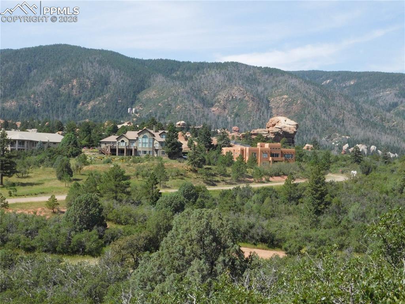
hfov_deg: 32.7
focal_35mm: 59
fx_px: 690
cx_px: 202
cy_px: 152
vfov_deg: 24.8
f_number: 8
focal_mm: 10.4
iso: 800
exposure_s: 1/1250
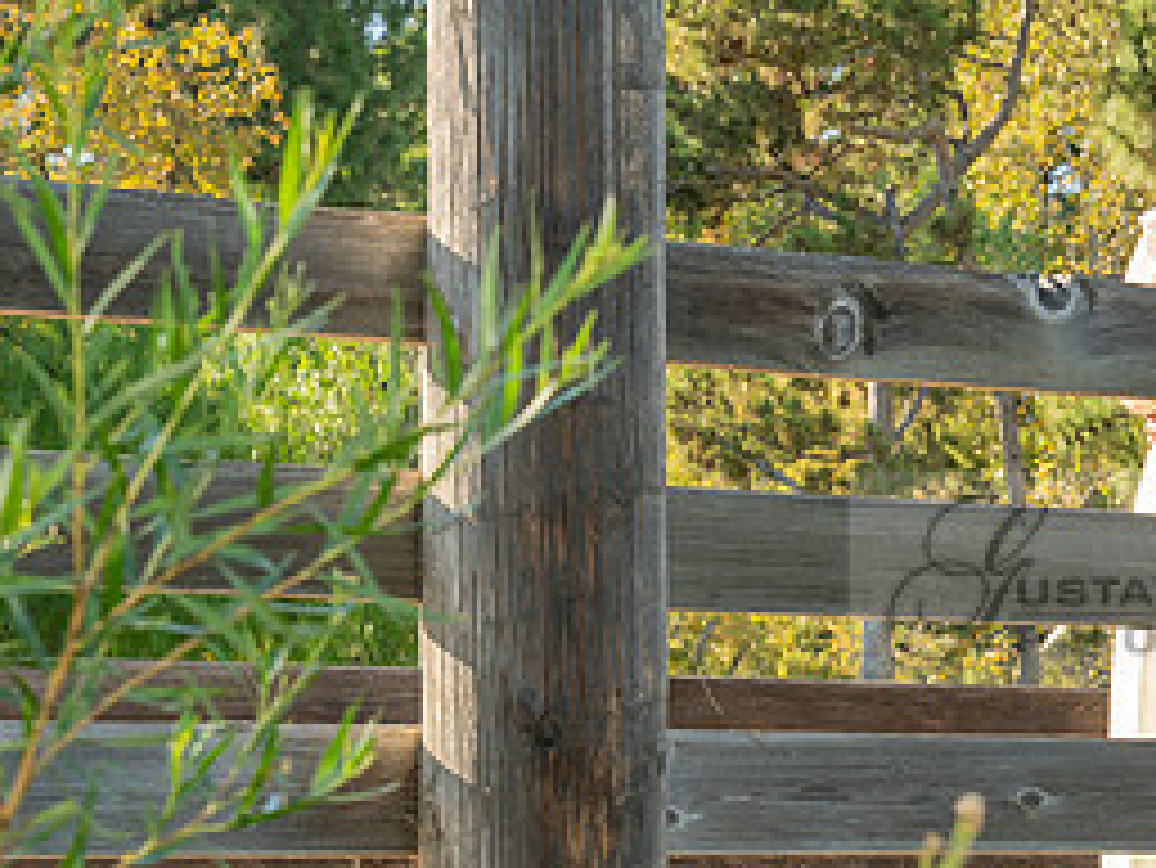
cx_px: 1241
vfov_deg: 9.8
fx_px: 5078
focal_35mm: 152
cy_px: 578
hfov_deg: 12.8
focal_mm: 70
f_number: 8
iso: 200
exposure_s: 1/200
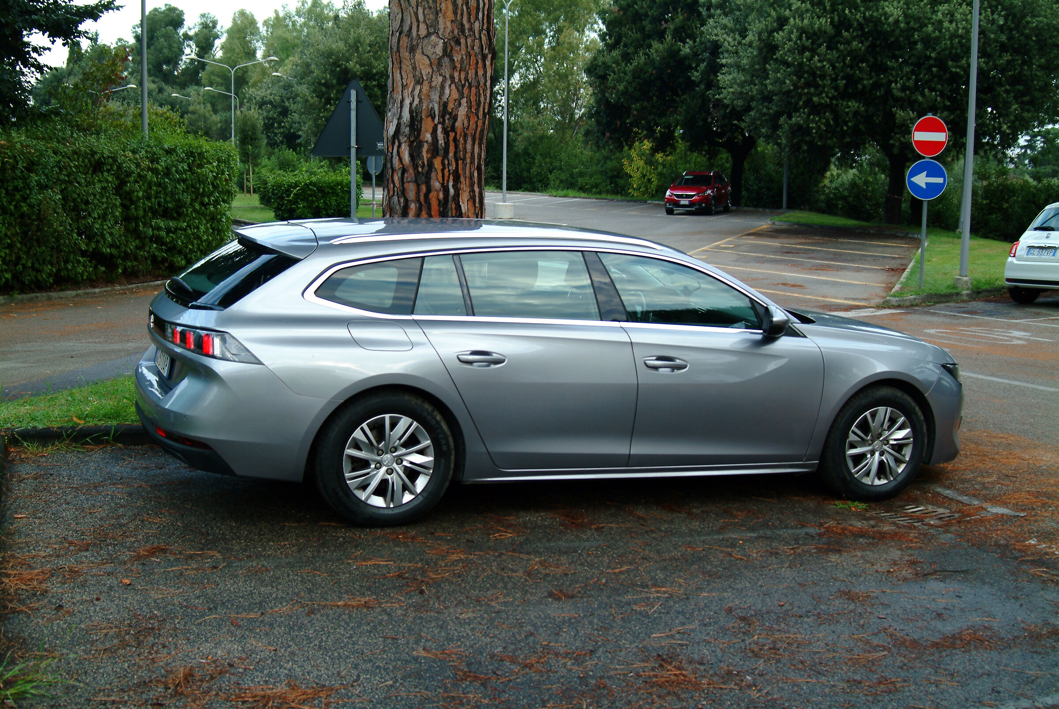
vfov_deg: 32.0
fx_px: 1237
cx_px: 530
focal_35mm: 42
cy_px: 354
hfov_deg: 46.4
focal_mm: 28
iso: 160
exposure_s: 1/90
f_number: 4.8
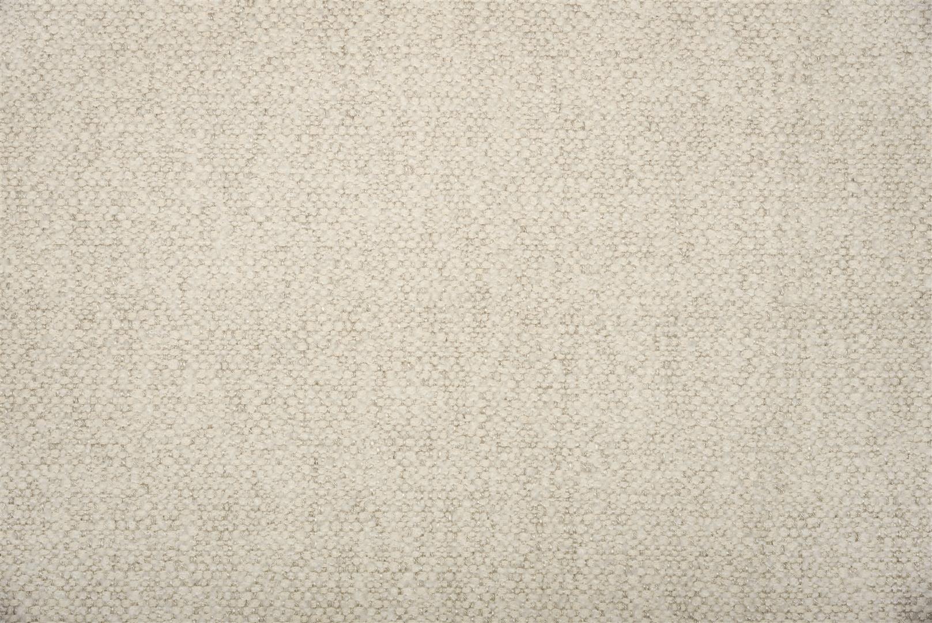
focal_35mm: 78
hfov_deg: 26.0
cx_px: 466
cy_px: 312
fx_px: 2020
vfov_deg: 17.5
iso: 200
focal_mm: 78
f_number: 11
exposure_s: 1/160
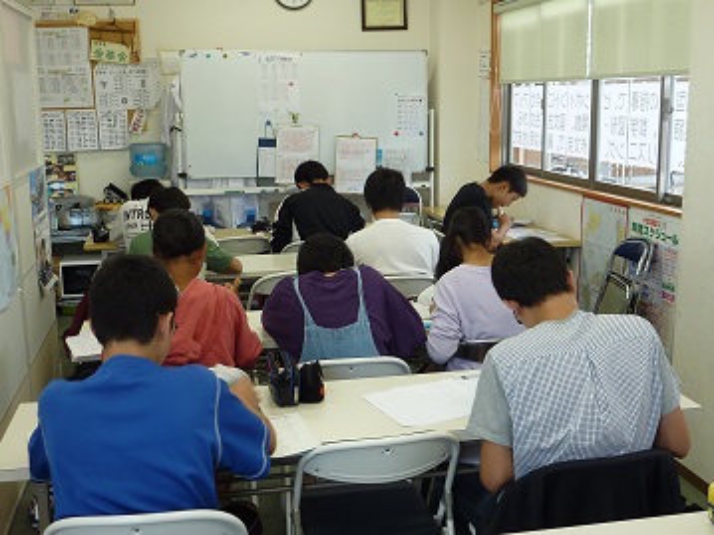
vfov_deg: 35.1
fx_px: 845
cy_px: 268
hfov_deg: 45.8
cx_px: 357
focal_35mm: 41
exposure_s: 1/30
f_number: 3.4
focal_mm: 4.7
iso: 125
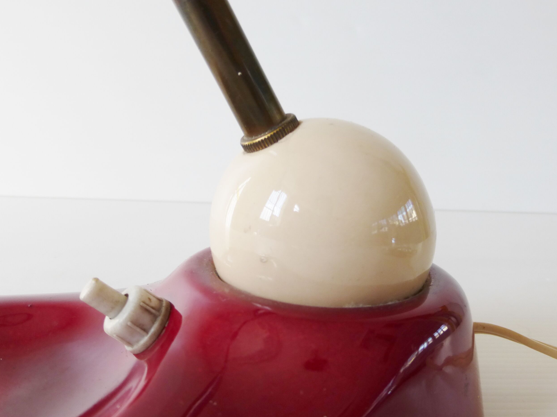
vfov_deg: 44.2
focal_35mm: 32
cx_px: 276
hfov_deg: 56.8
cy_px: 206
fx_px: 515
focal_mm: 5.4
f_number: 3.6
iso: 100
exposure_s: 1/100
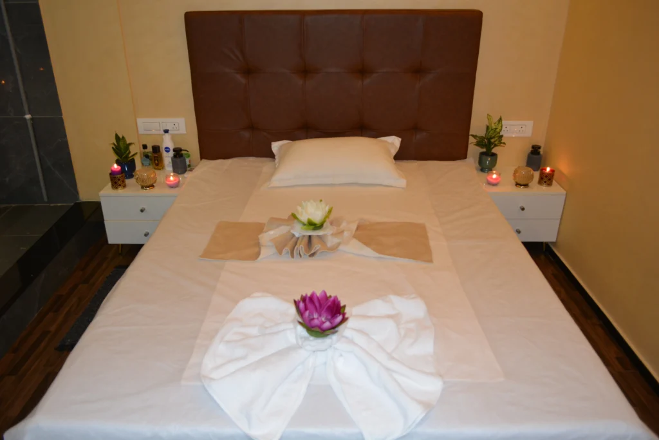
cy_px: 220
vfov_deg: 43.6
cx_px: 330
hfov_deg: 61.9
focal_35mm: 30
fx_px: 549
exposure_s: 1/60
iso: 800
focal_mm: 20
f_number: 3.8
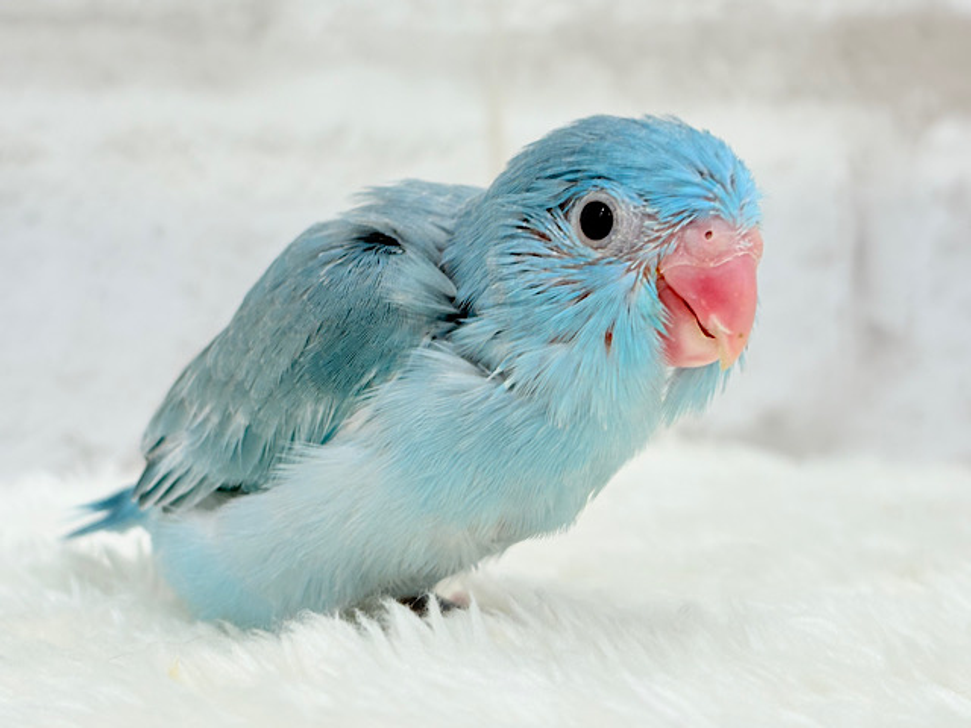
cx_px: 486
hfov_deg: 36.8
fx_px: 1459
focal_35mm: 52
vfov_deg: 28.0
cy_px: 364
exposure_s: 1/50
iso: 32
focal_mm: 5.96
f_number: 1.6
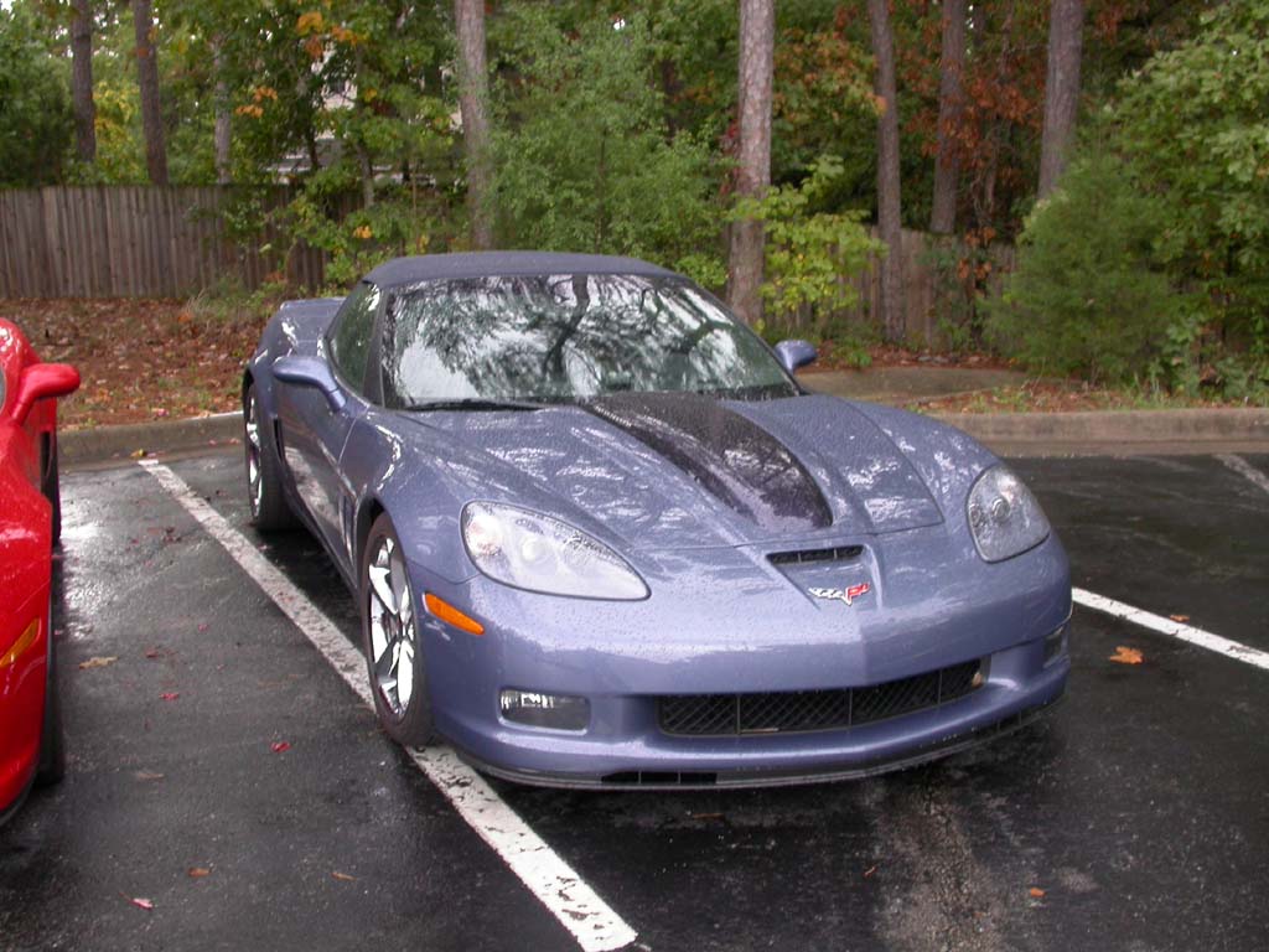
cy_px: 476
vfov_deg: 37.7
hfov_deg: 49.0
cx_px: 634
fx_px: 1393
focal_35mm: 38
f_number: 3.3
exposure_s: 1/53.5
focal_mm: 7.85
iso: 100
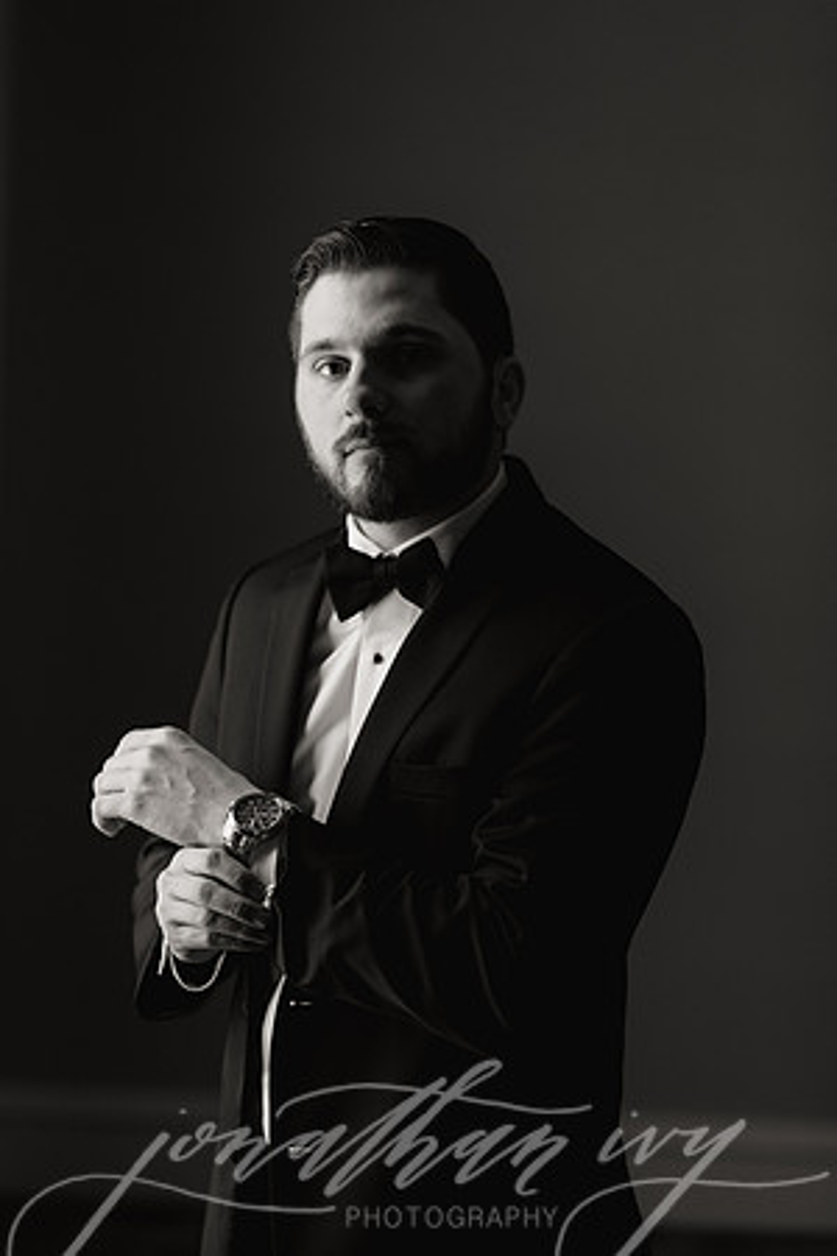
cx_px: 418
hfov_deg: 16.1
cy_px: 628
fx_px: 2964
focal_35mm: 85
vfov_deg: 23.9
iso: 800
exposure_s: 1/160
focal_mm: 85
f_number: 2.2
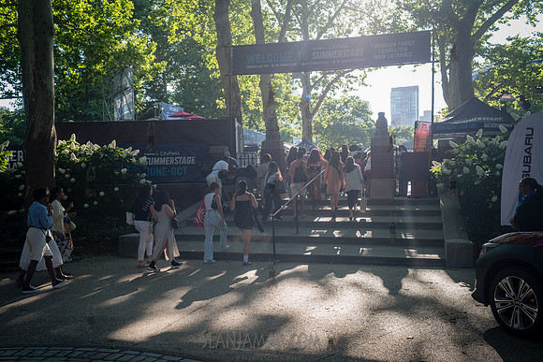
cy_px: 181
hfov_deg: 54.4
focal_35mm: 35
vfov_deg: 37.9
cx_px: 272
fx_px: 528
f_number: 5.6
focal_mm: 35
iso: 1250
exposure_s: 1/1000
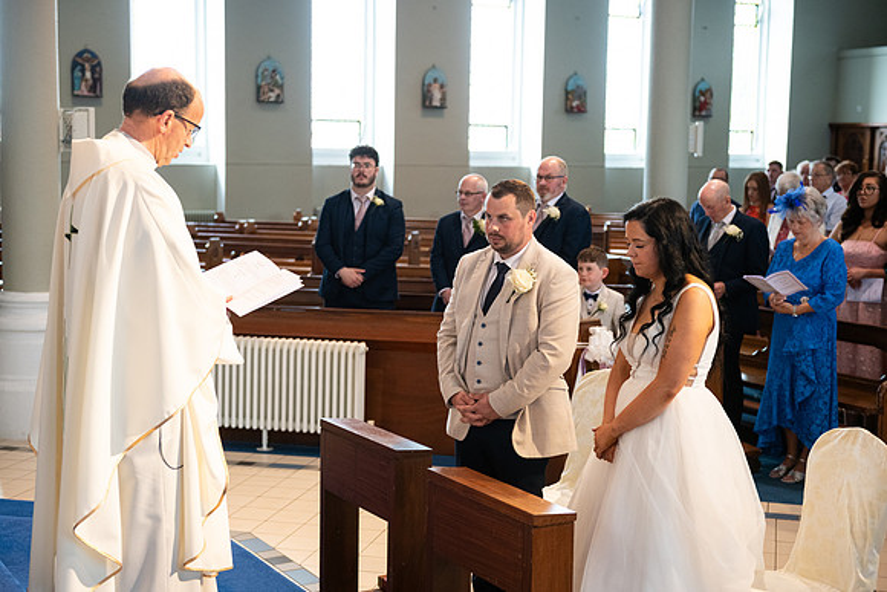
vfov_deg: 24.6
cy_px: 296
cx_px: 444
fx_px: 1355
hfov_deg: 36.2
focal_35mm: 55
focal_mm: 55
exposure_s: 1/160
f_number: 3.5
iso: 800
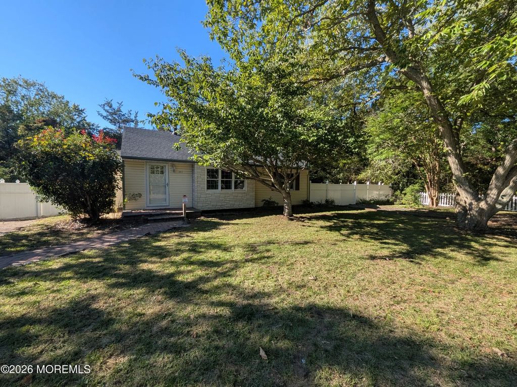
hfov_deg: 106.2
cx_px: 258
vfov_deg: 89.9
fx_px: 194
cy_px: 194
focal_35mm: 13
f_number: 2.2
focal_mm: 1.54
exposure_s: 1/500
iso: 32
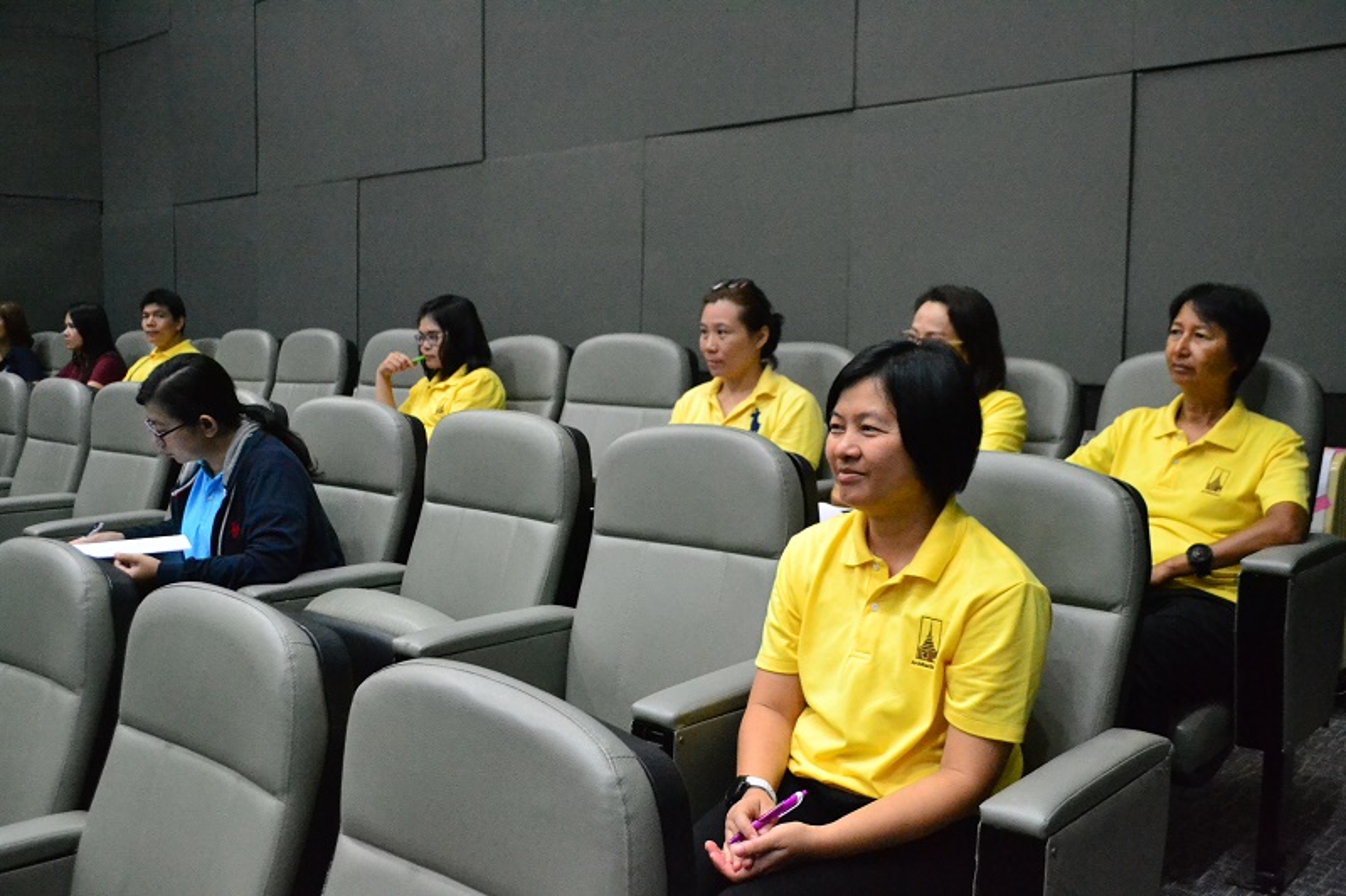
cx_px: 673
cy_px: 448
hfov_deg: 57.2
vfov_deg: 40.0
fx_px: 1233
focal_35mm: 33
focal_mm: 22
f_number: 4.5
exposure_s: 1/80
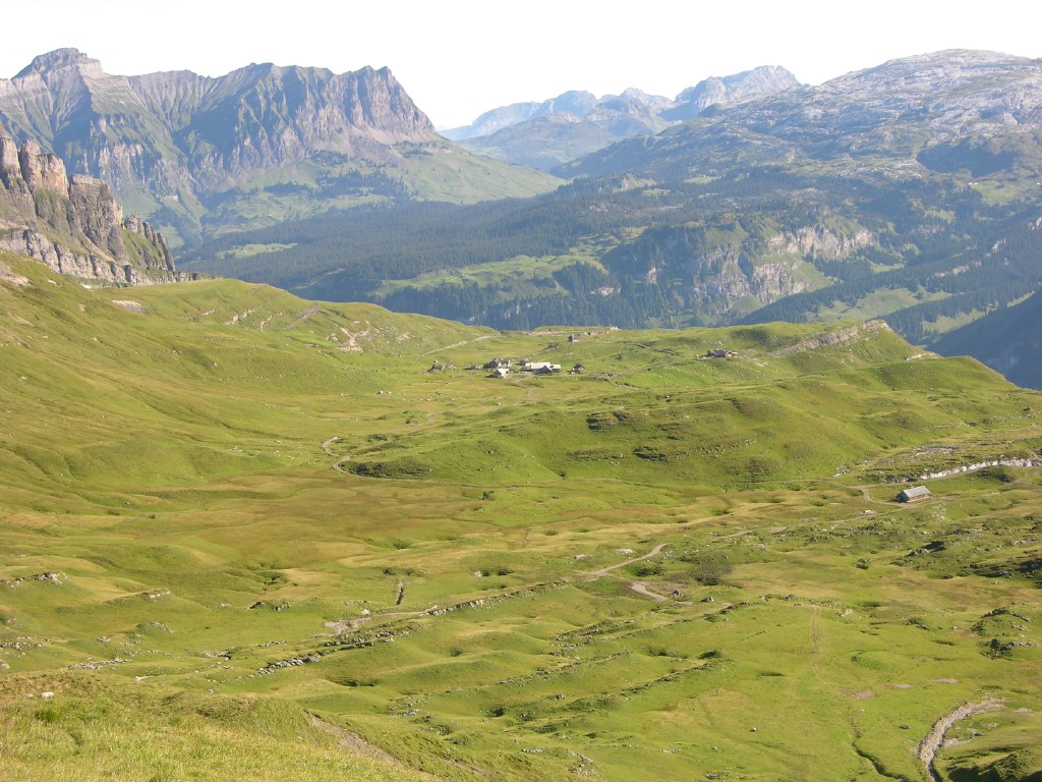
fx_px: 1987
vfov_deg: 22.3
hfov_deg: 29.4
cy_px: 391
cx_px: 521
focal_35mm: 66
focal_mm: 16.8
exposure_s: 1/153
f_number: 4.6
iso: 50
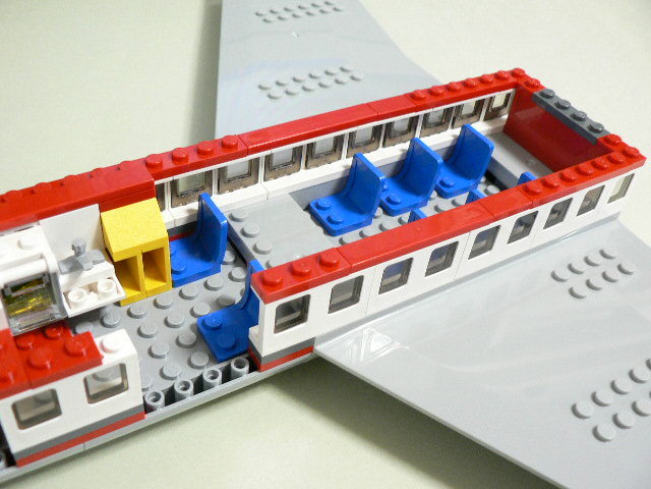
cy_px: 244
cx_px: 326
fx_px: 677
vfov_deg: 39.7
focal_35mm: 36
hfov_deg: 51.4
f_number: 2.8
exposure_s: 1/13
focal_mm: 6
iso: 200
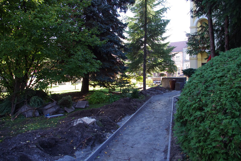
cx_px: 120
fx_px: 181
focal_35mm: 27
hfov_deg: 67.4
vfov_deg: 47.9
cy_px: 80
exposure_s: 1/200
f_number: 6.3
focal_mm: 18
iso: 1000
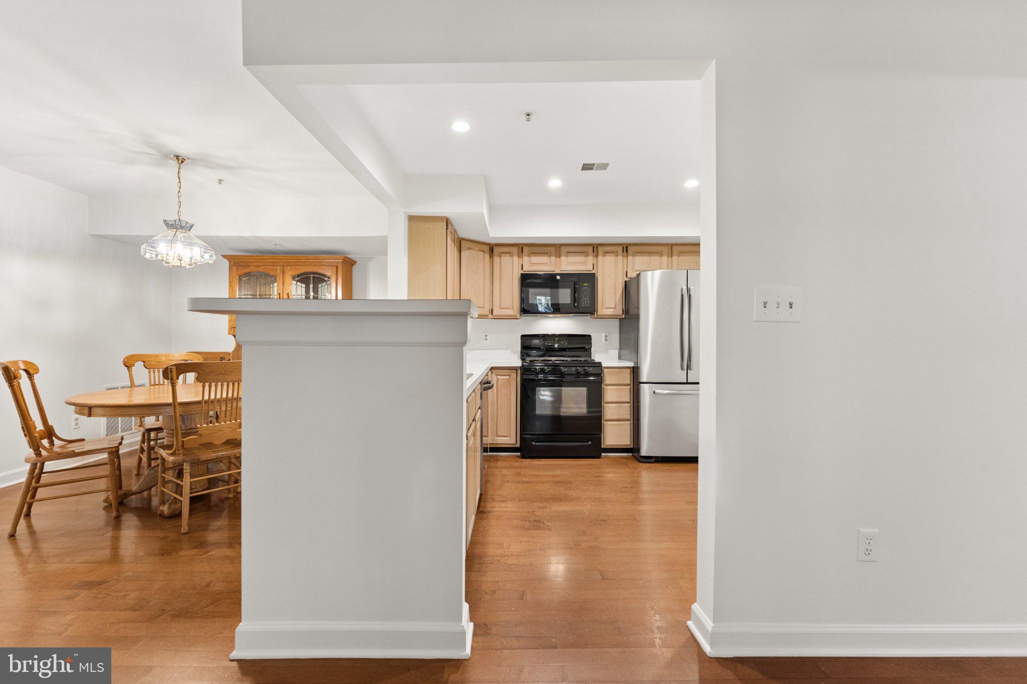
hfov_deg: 99.3
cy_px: 342
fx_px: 436
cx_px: 514
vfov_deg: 76.2
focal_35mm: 15
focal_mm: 15.3
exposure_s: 1/15
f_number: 7.1
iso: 1250
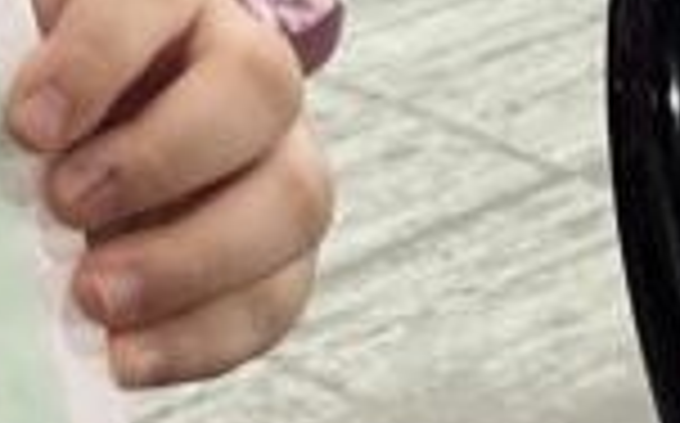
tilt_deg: -11.7
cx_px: -761
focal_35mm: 183
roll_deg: +0.9
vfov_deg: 6.7
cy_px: -639
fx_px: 3388
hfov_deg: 10.4
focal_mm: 5.1
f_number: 1.6
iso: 125
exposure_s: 1/100
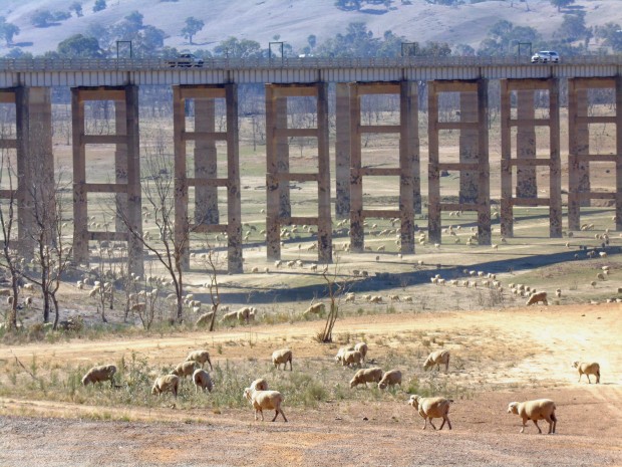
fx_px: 2965
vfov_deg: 9.0
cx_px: 311
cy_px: 234
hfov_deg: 12.0
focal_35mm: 165
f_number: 5.3
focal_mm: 30.2
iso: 100
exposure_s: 1/320
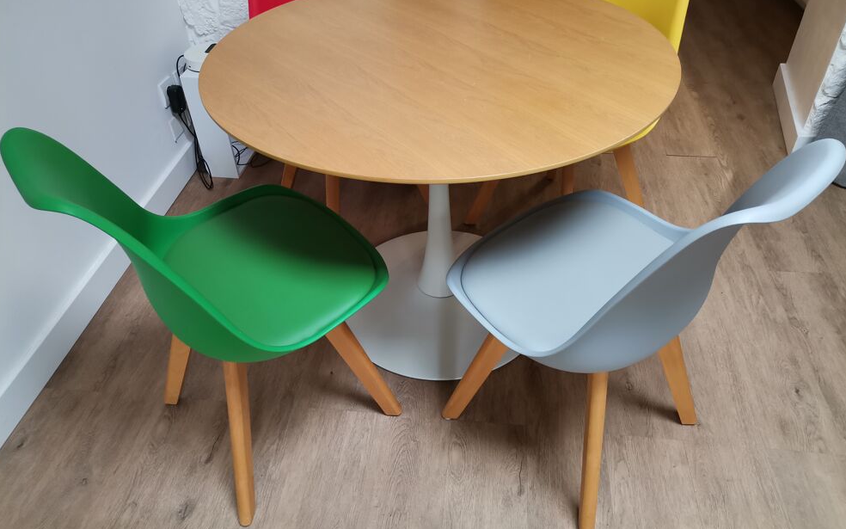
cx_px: 422
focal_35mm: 28
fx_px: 646
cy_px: 222
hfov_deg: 66.5
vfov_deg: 44.4
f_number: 1.8
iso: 500
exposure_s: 1/50
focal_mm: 4.75
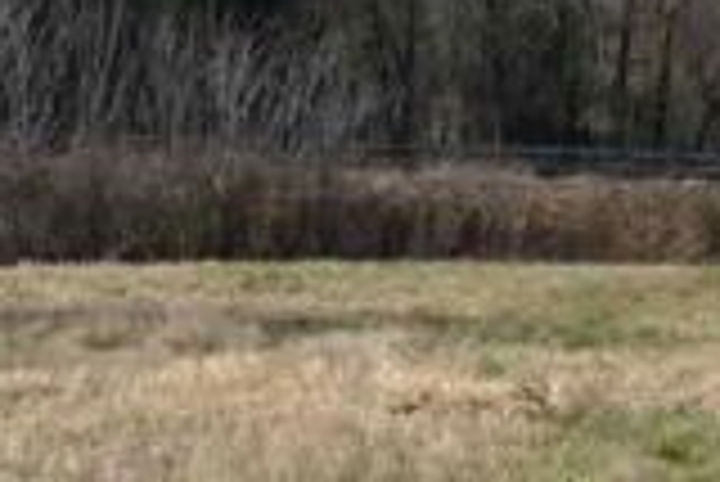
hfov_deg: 24.3
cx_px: 882
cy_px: 291
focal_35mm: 75
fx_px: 1501
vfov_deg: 18.2
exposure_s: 1/200
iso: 100
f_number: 8
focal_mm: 20
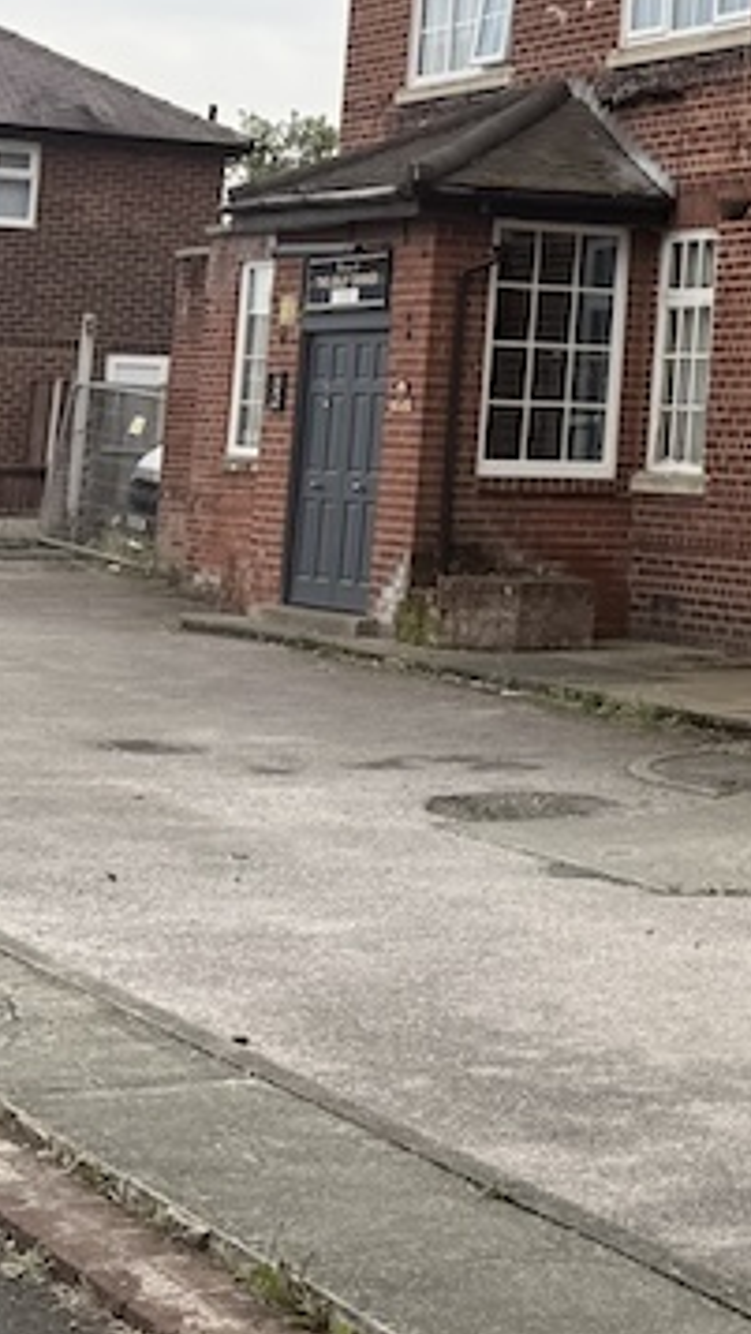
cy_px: -7
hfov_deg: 13.0
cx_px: 1147
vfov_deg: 23.2
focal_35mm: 88
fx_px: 3113
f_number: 1.78
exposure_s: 1/2169
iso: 80
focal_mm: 6.76
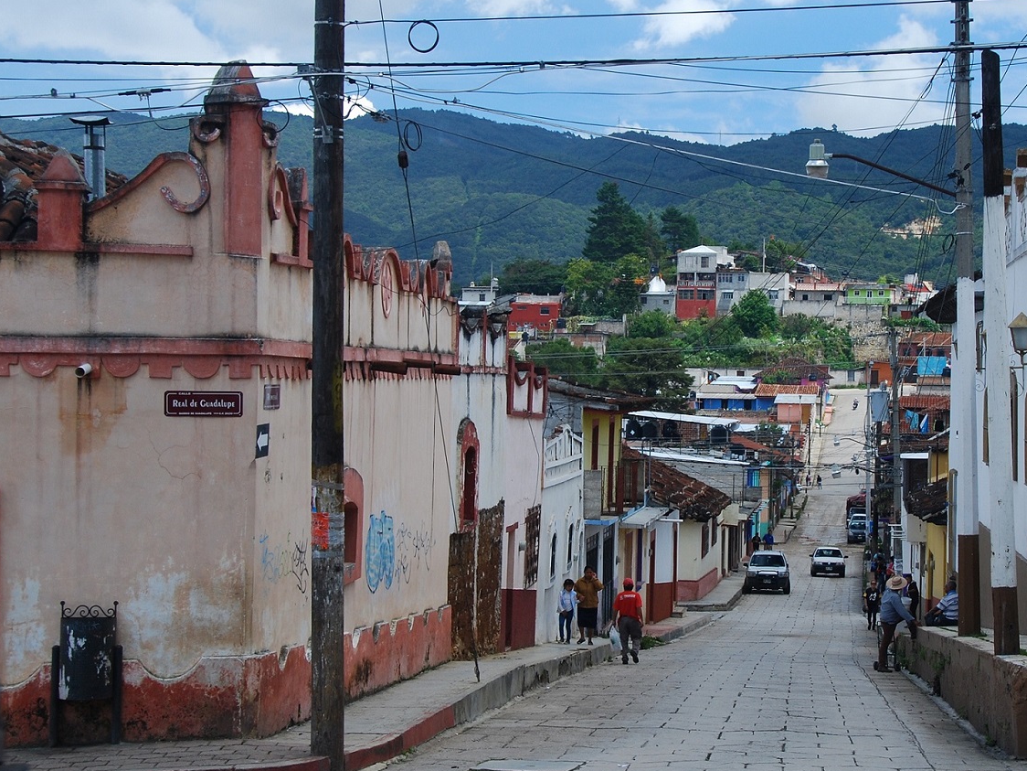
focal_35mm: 74
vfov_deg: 19.9
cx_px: 652
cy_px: 380
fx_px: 2195
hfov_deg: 26.2
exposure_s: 1/125
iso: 200
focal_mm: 36
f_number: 9
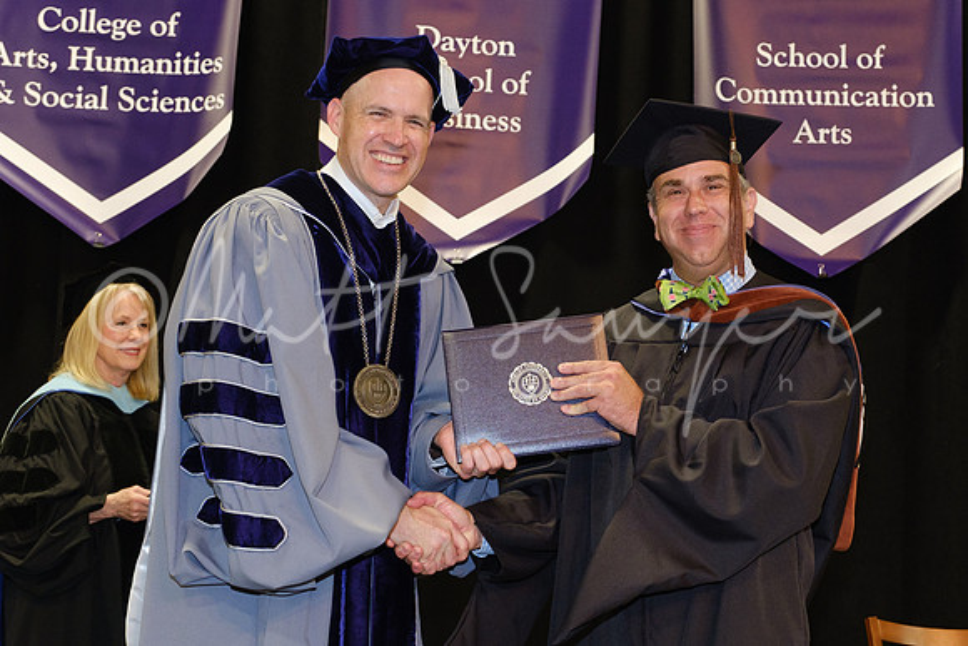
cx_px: 592
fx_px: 1556
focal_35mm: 58
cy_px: 379
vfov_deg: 23.4
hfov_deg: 34.4
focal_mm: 26.6
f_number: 4
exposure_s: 1/125
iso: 1250
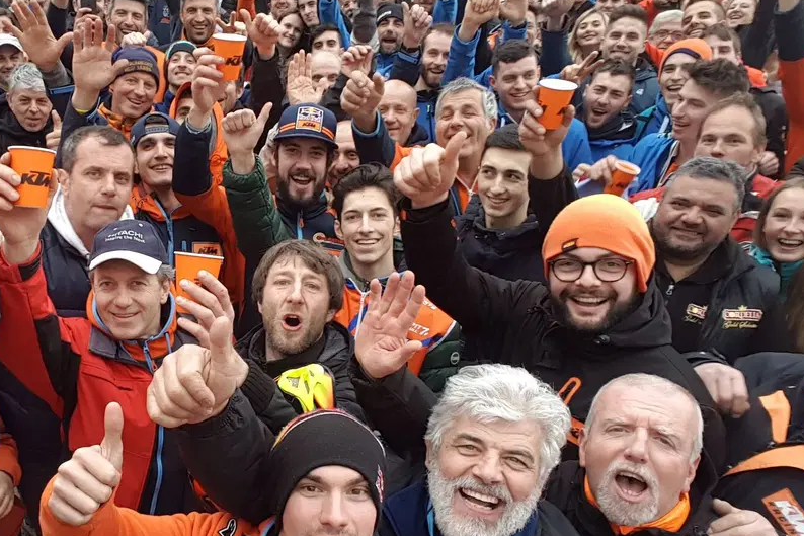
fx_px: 737
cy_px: 315
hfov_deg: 55.9
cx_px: 259
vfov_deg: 39.8
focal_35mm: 33
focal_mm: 2.1
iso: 50
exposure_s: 1/100
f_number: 1.7
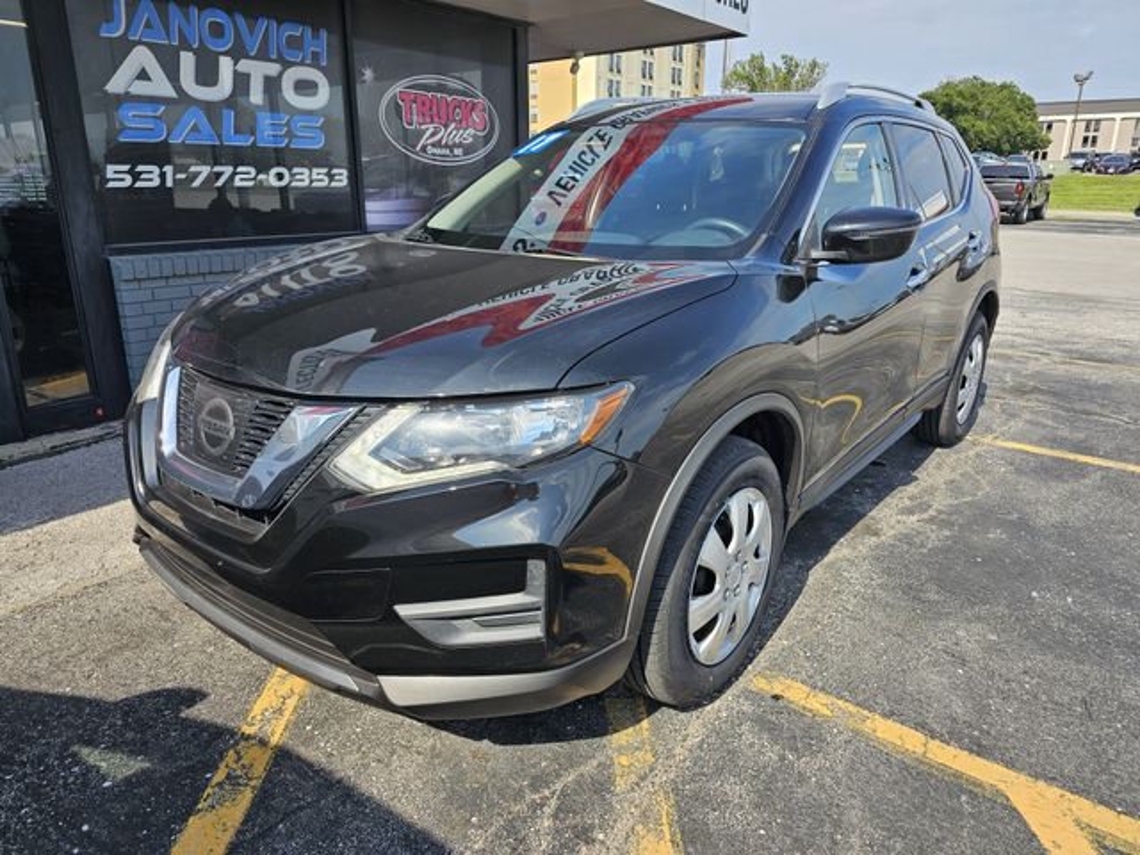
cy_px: 428
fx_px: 757
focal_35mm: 23
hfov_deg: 73.9
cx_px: 570
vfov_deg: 58.9
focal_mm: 6.3
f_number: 1.7
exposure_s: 1/397
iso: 10
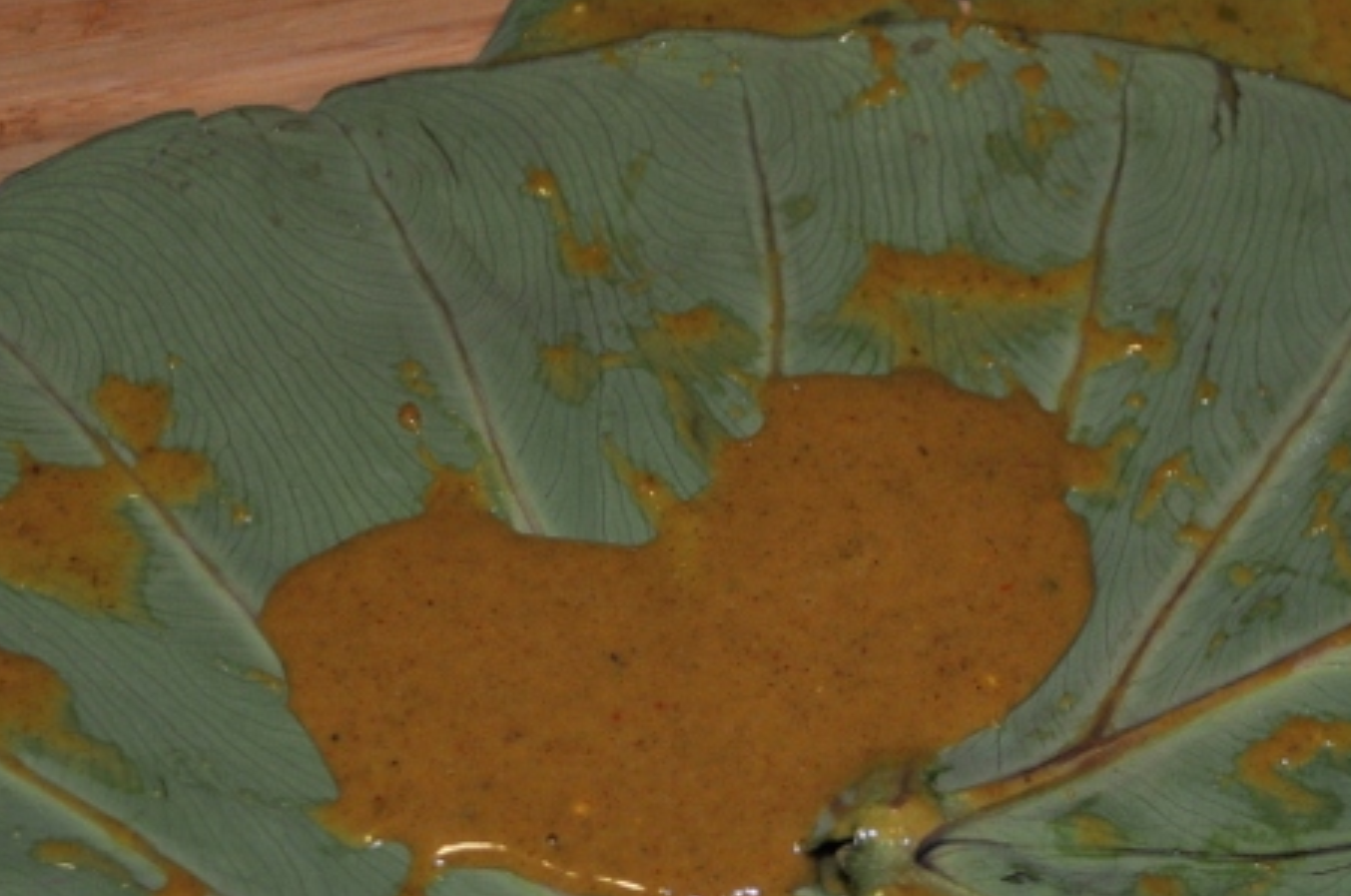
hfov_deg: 18.7
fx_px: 4083
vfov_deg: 12.5
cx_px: 989
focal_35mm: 109
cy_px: 680
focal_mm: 32
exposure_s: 1/60
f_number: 4.8
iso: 400
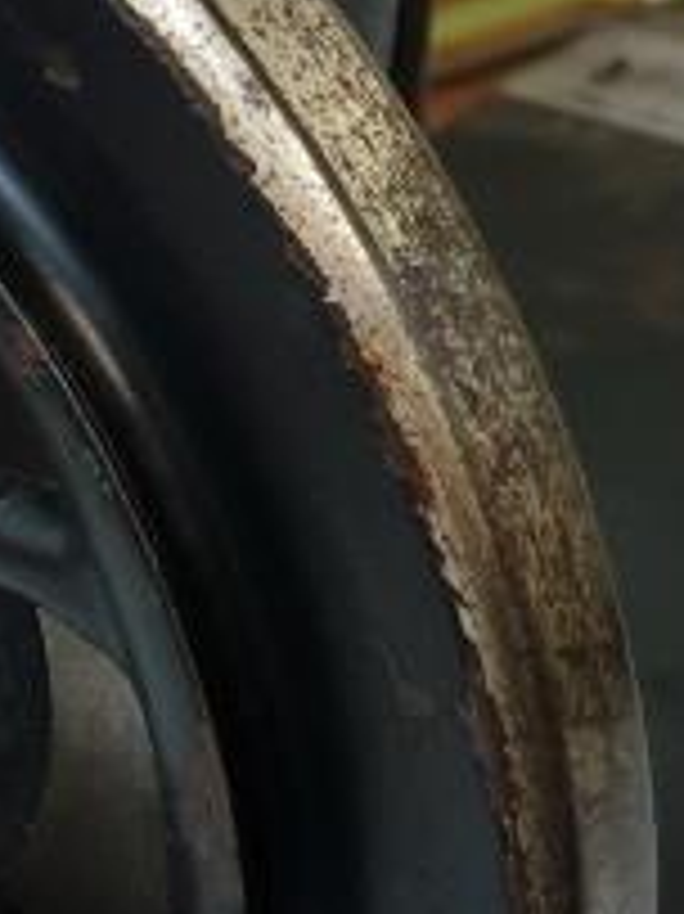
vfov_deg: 15.1
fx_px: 3455
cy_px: 392
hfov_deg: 11.3
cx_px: 238
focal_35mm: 131
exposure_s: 1/50
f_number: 1.5
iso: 250
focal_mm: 4.3
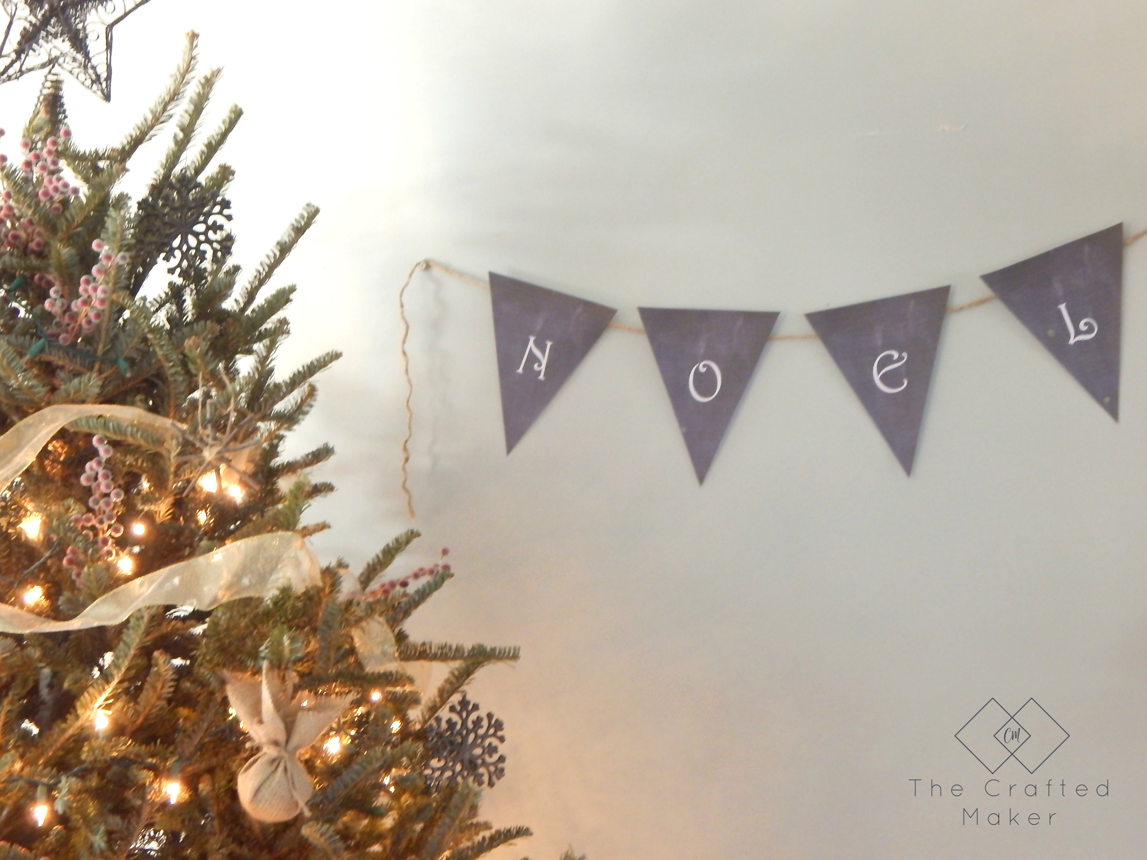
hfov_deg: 32.2
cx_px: 574
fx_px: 1988
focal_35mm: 60
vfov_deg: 24.4
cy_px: 430
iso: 640
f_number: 4
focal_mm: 10.9
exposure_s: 1/13
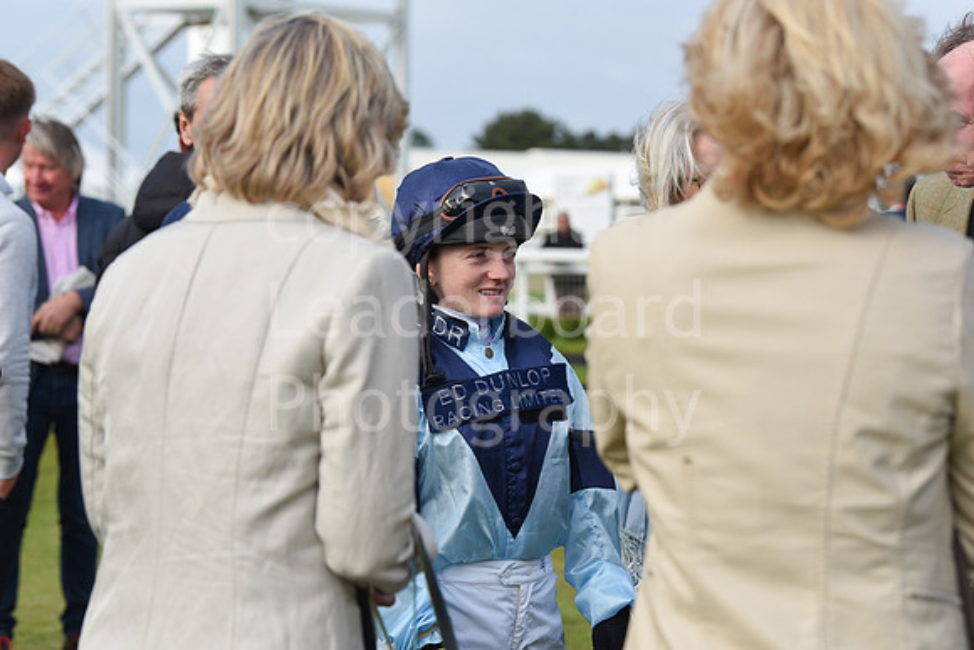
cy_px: 325
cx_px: 487
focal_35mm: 110
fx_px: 2977
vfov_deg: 12.5
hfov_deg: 18.6
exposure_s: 1/2500
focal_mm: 110
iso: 800
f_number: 5.6
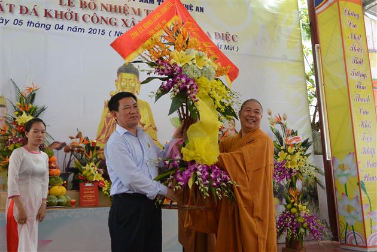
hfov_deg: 51.9
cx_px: 188
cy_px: 126
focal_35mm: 37
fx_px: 387
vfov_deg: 35.9
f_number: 4
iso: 320
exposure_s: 1/125
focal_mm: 14
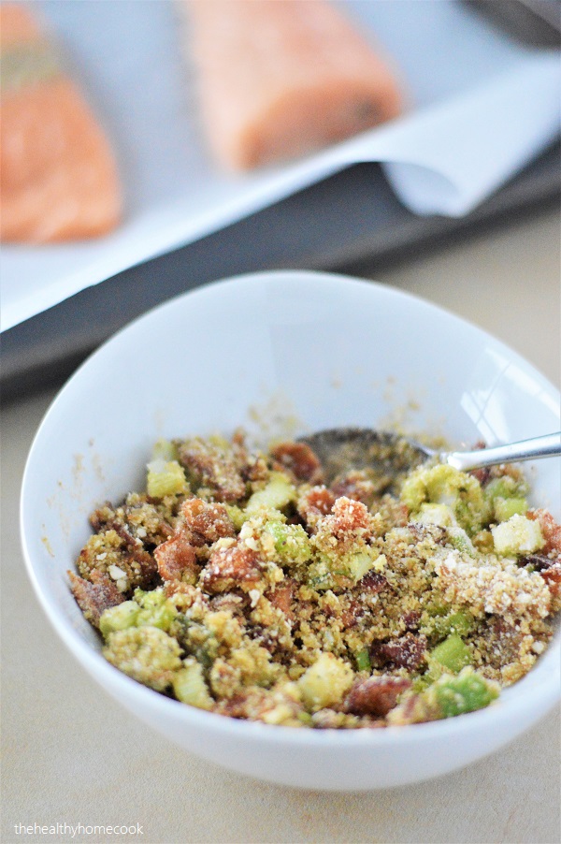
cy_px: 422
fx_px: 1756
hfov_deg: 18.2
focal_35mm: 75
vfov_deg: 27.0
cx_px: 280
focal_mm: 50
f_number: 2
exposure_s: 1/500
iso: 2500
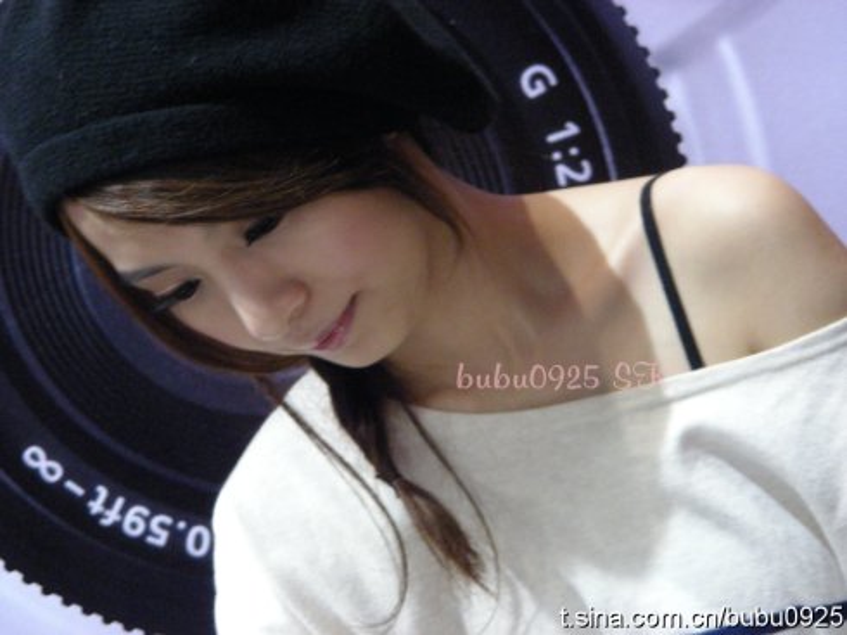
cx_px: 424
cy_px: 318
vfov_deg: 10.0
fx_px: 3620
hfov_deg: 13.3
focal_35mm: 148
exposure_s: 1/36.7
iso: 400
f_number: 3.5
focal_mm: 24.7
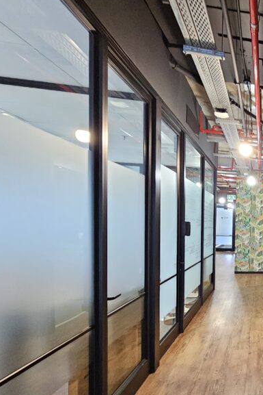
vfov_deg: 73.1
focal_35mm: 24
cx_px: 325
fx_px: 263
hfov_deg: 37.7
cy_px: 234
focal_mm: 2.2
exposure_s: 1/25
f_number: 2.2
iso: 800
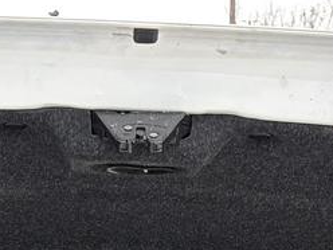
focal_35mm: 134
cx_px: 95
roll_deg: +0.3
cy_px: 640
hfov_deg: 14.7
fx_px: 1289
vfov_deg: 9.6
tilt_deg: -17.8
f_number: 1.6
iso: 50
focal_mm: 5.96
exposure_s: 1/181
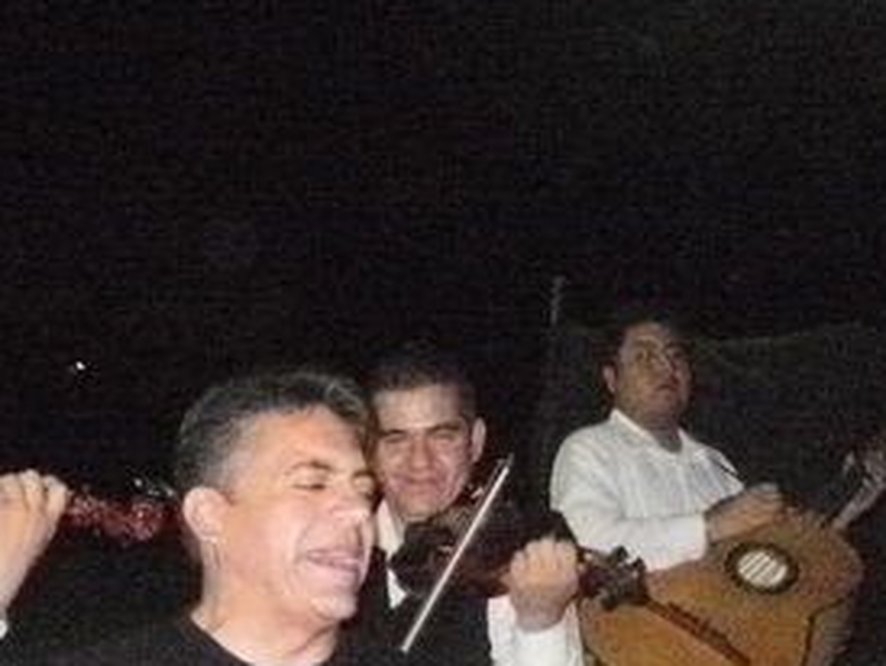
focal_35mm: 84
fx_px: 2152
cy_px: 440
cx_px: 307
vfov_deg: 17.6
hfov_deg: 23.2
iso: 1600
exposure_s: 1/30
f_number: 3.5
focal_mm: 6.3
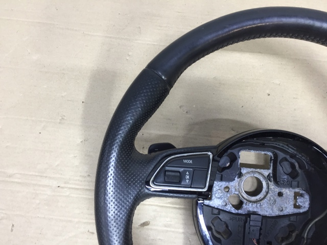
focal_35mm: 29
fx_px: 274
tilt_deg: -73.3
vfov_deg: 48.2
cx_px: 164
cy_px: 122
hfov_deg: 61.7
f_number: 2.2
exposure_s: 1/33
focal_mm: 4.15
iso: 125
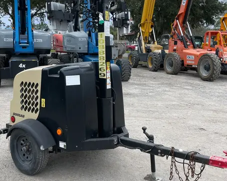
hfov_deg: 44.8
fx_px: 275
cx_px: 114
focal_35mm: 41
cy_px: 84
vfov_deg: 36.5
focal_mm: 4.2
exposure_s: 1/796
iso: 32
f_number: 1.6
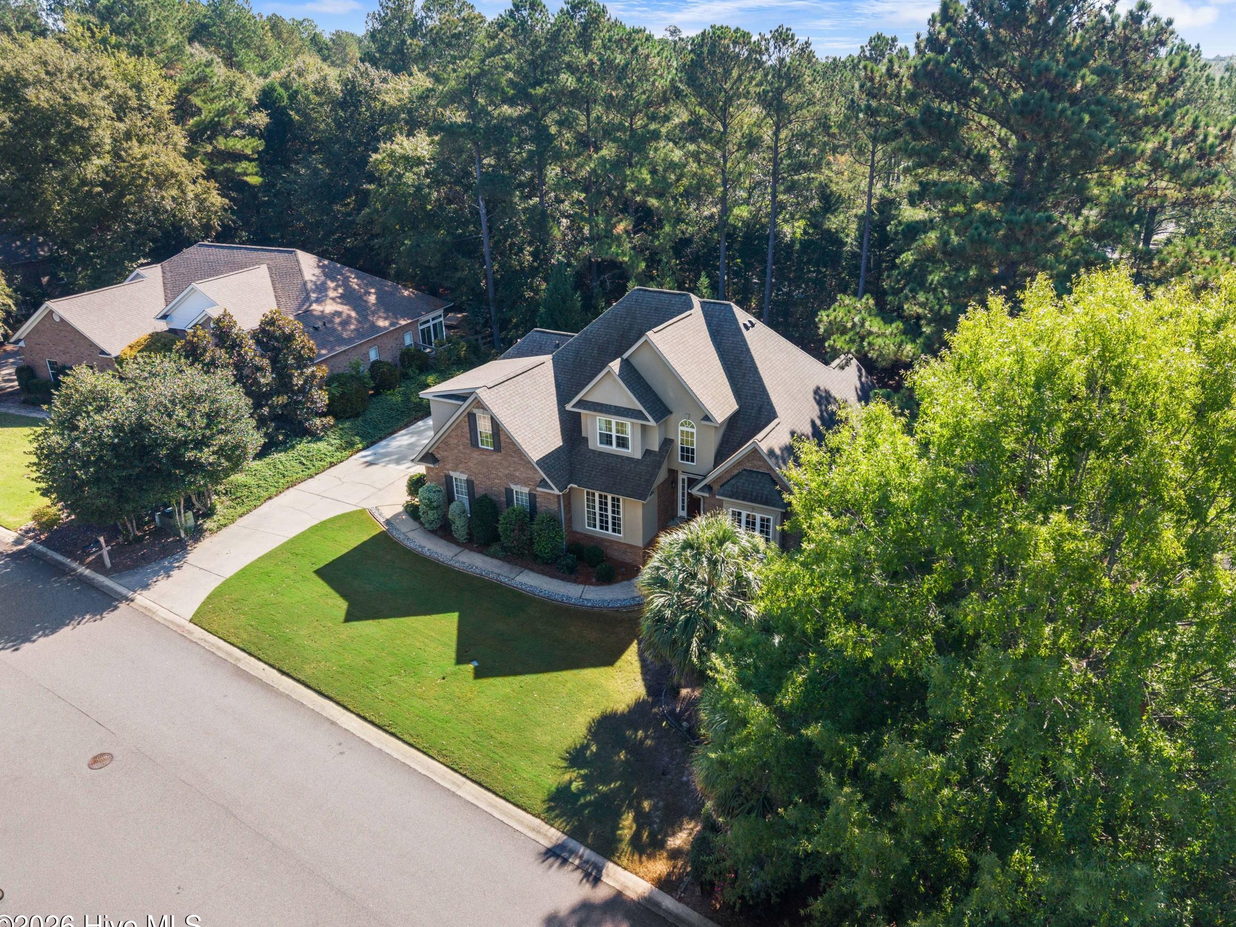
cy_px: 469
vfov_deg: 53.1
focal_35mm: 26
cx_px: 659
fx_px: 928
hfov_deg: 67.2
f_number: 1.8
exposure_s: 1/640
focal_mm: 8.67
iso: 100
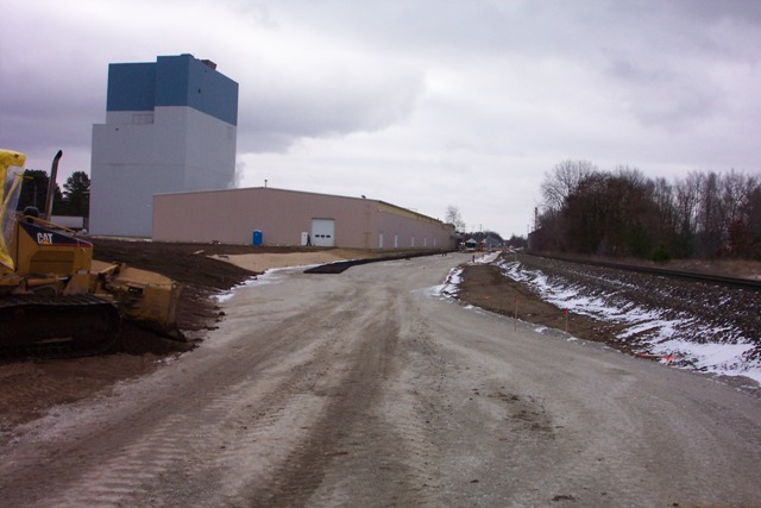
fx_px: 740
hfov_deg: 54.4
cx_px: 380
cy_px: 254
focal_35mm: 35
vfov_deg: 37.9
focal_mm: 7.5
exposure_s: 1/125
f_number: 9.5
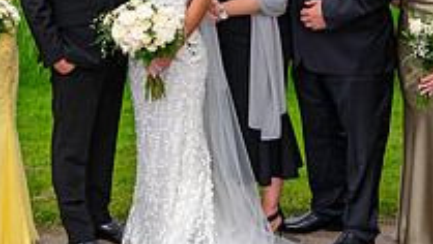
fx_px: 1069
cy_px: 2
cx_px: 222
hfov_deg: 22.9
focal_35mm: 93
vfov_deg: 12.9
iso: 400
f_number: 3.2
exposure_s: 1/3200
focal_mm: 32
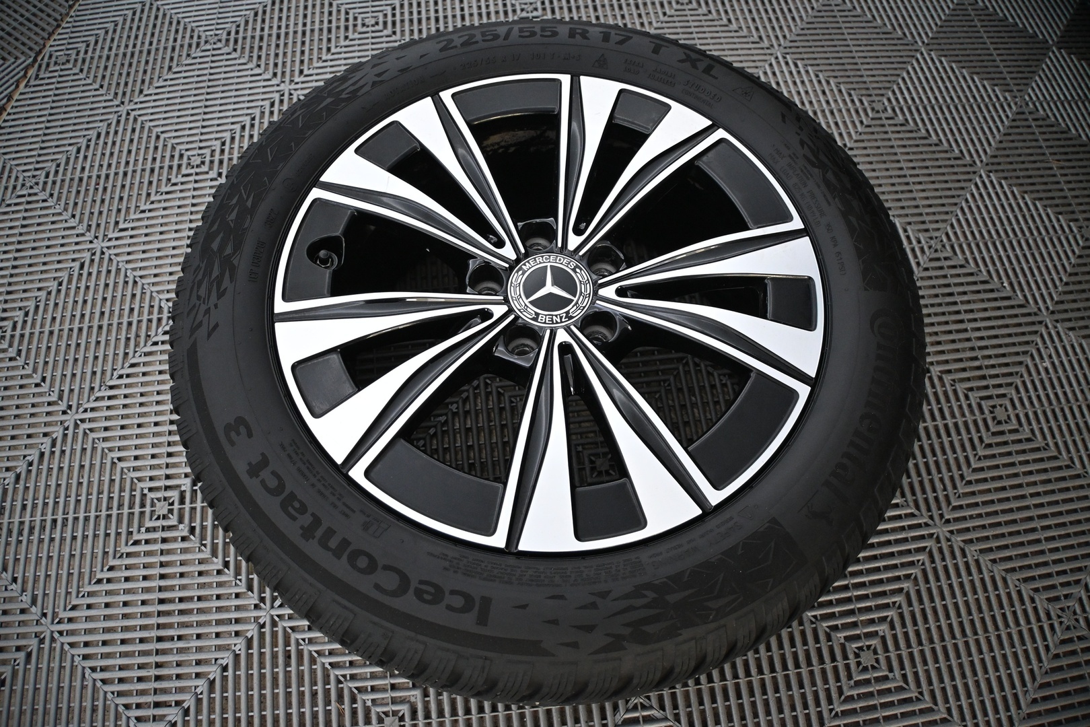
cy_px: 364
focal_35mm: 46
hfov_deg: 43.0
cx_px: 545
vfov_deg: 29.4
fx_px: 1385
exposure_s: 1/125
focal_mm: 30.5
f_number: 4.8
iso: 2500
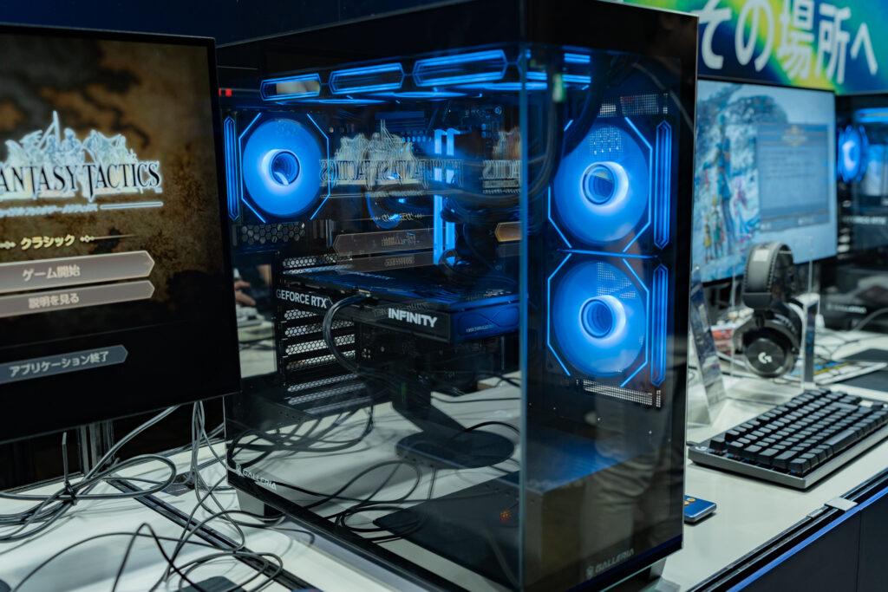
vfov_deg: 36.9
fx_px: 888
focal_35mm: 36
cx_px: 444
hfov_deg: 53.1
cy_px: 296
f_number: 4
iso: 400
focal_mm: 36
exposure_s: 1/100
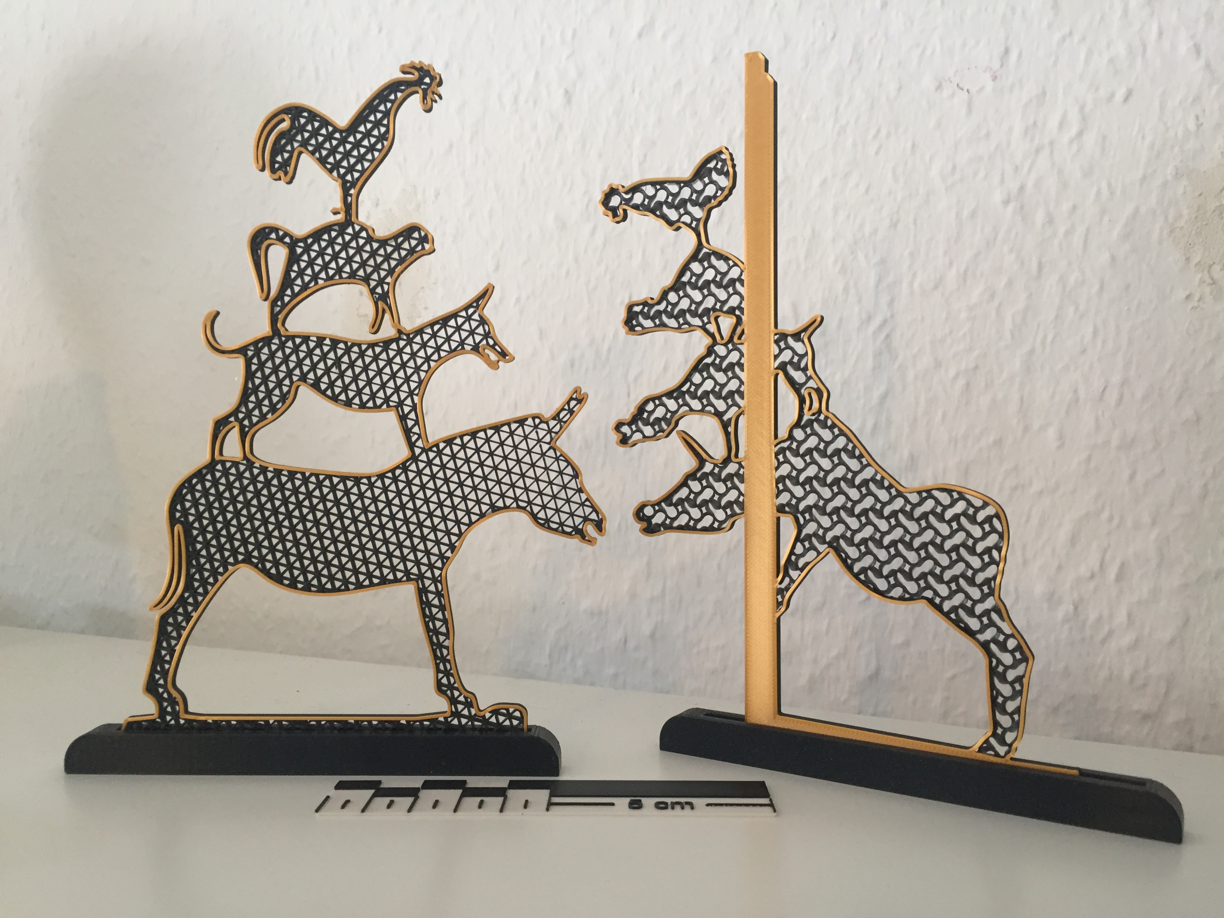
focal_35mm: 29
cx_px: 612
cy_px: 459
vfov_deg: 48.2
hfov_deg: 61.7
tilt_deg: -1.1
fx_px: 1025
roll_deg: -1.4
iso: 125
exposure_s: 1/33
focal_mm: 4.15
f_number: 2.2
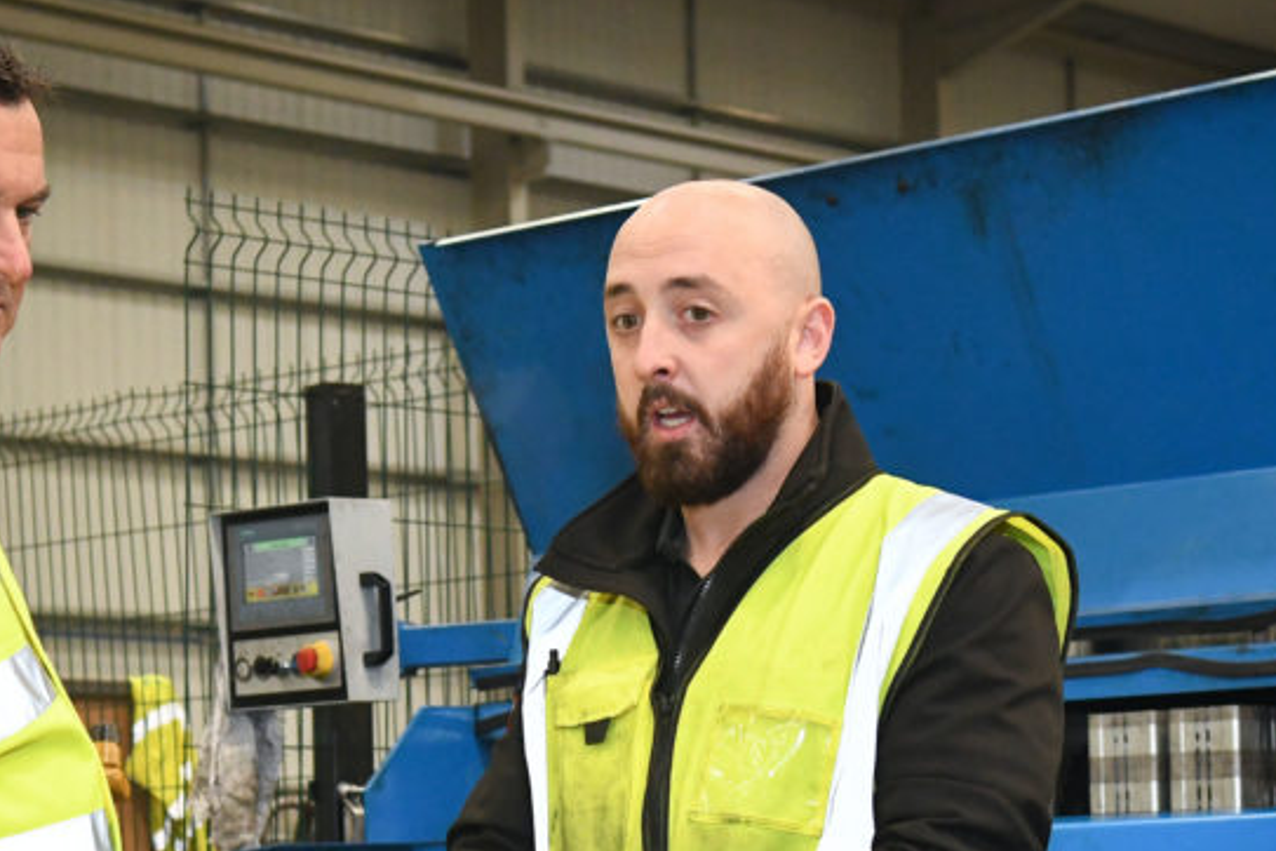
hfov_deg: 20.8
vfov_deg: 13.8
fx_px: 3473
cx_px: 540
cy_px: 775
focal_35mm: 98
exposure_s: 1/250
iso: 3200
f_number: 4
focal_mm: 35
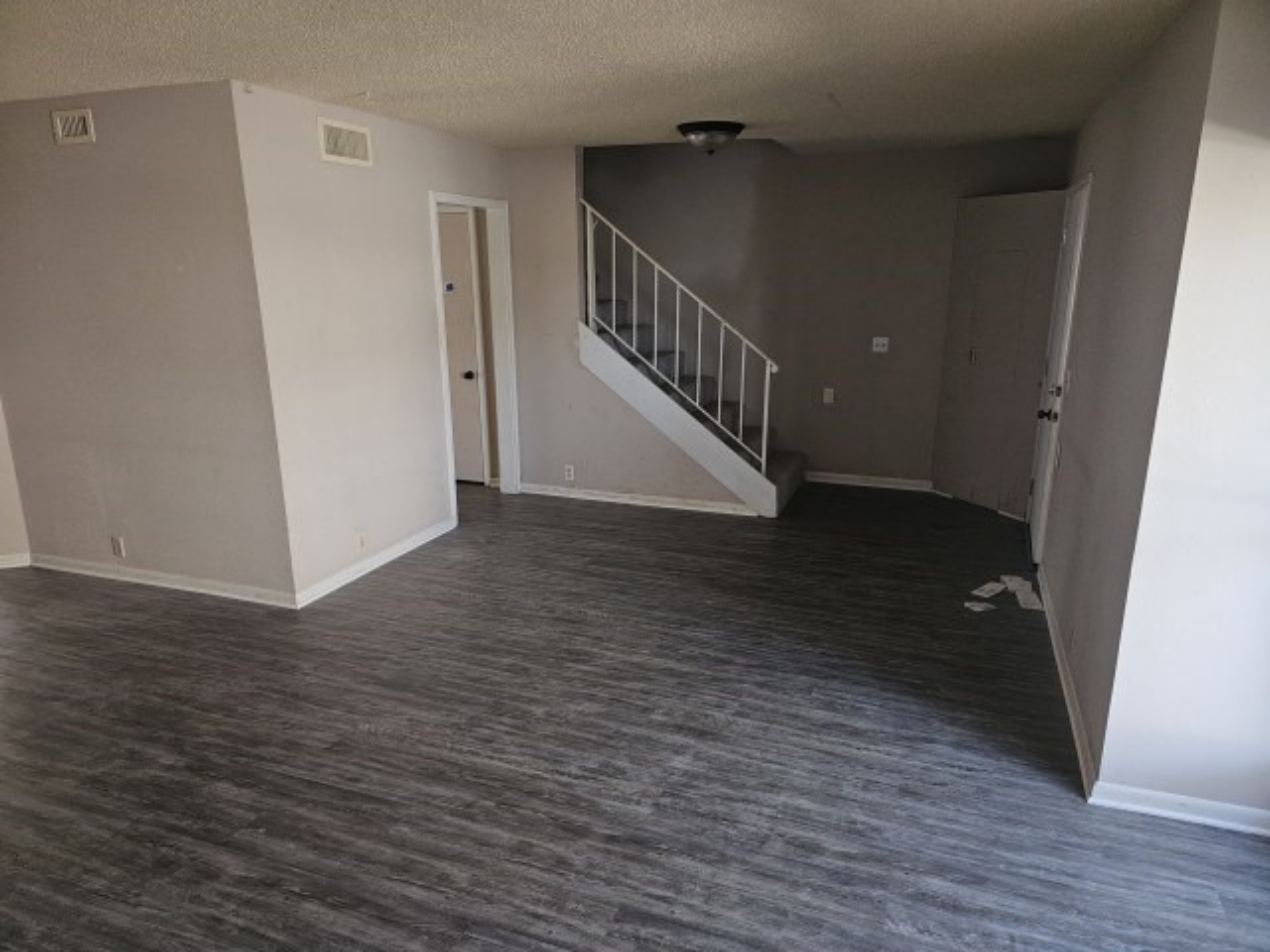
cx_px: 635
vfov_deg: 58.9
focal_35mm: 23
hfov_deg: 73.9
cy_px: 476
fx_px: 844
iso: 100
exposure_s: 1/40
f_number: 1.7
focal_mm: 6.3
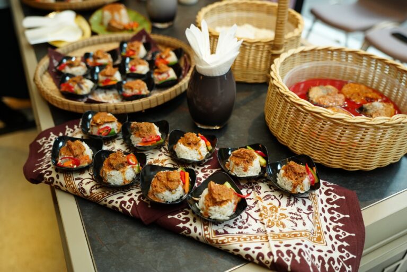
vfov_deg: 42.3
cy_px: 136
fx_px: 350
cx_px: 204
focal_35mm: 31
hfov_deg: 60.3
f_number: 2.8
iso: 1600
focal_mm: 31
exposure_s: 1/161
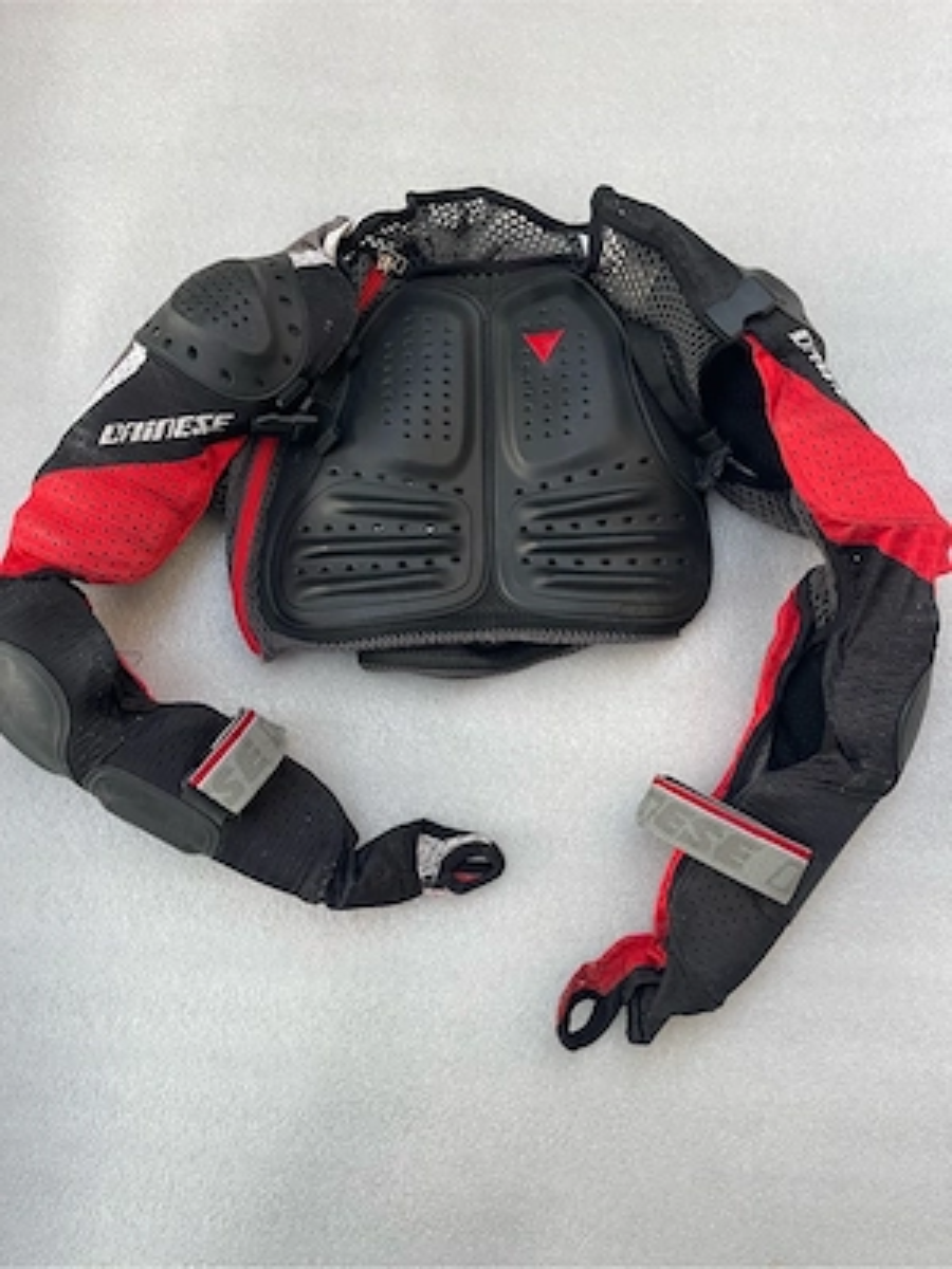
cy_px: 634
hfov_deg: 54.9
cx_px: 476
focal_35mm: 25
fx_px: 917
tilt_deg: -82.4
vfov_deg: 69.4
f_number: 1.6
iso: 160
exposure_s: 1/60
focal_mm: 5.1
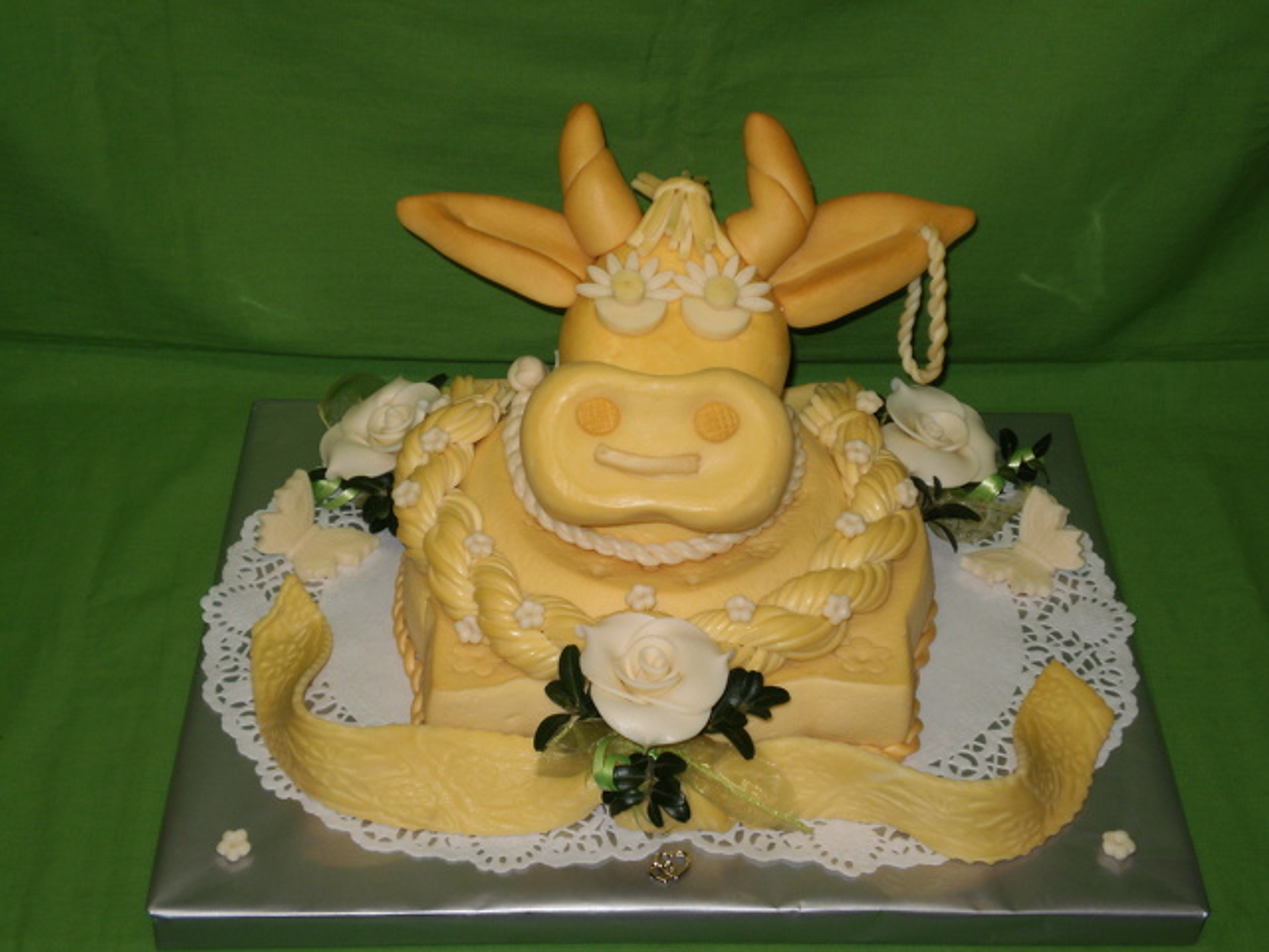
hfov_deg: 31.2
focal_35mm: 62
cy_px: 476
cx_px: 634
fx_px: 2273
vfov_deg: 23.7
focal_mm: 10.3
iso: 100
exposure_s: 1/40
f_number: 4.2
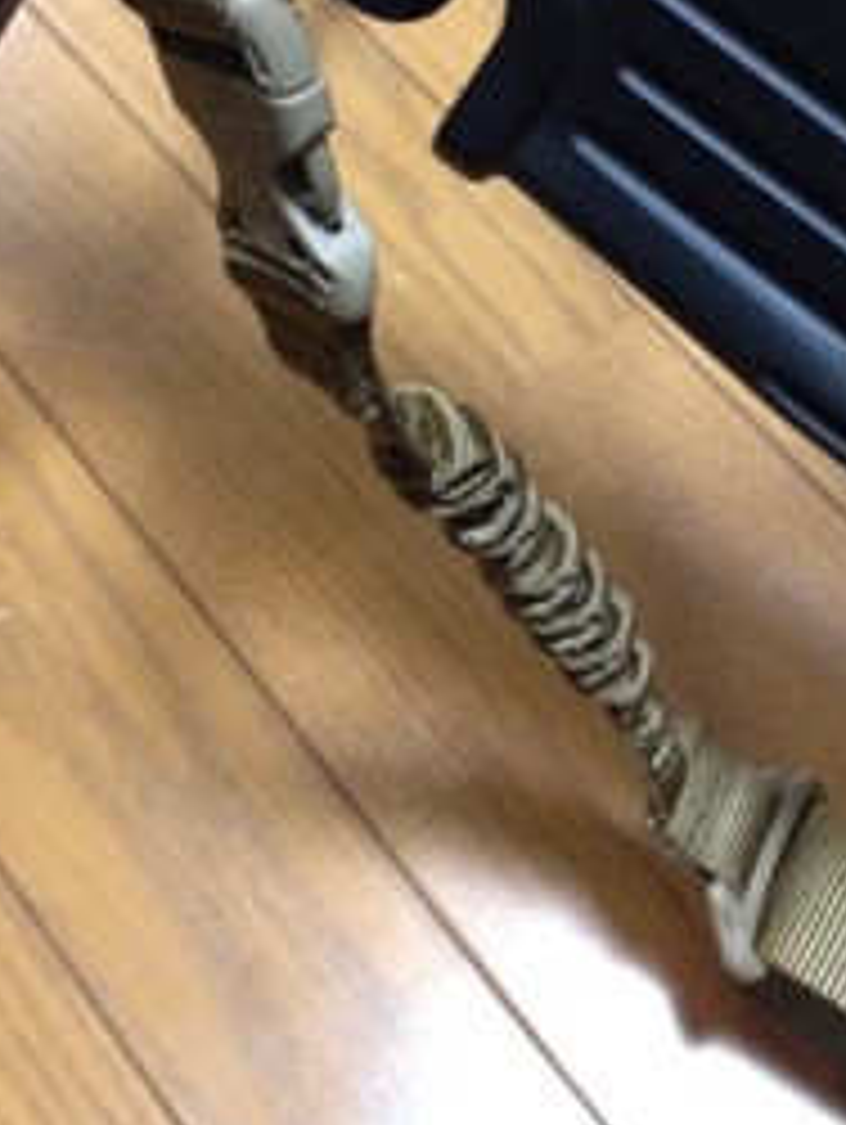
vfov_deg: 30.1
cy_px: 248
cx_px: 544
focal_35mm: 63
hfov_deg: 23.2
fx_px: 2049
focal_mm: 4.28
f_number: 2.4
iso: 500
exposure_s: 1/15
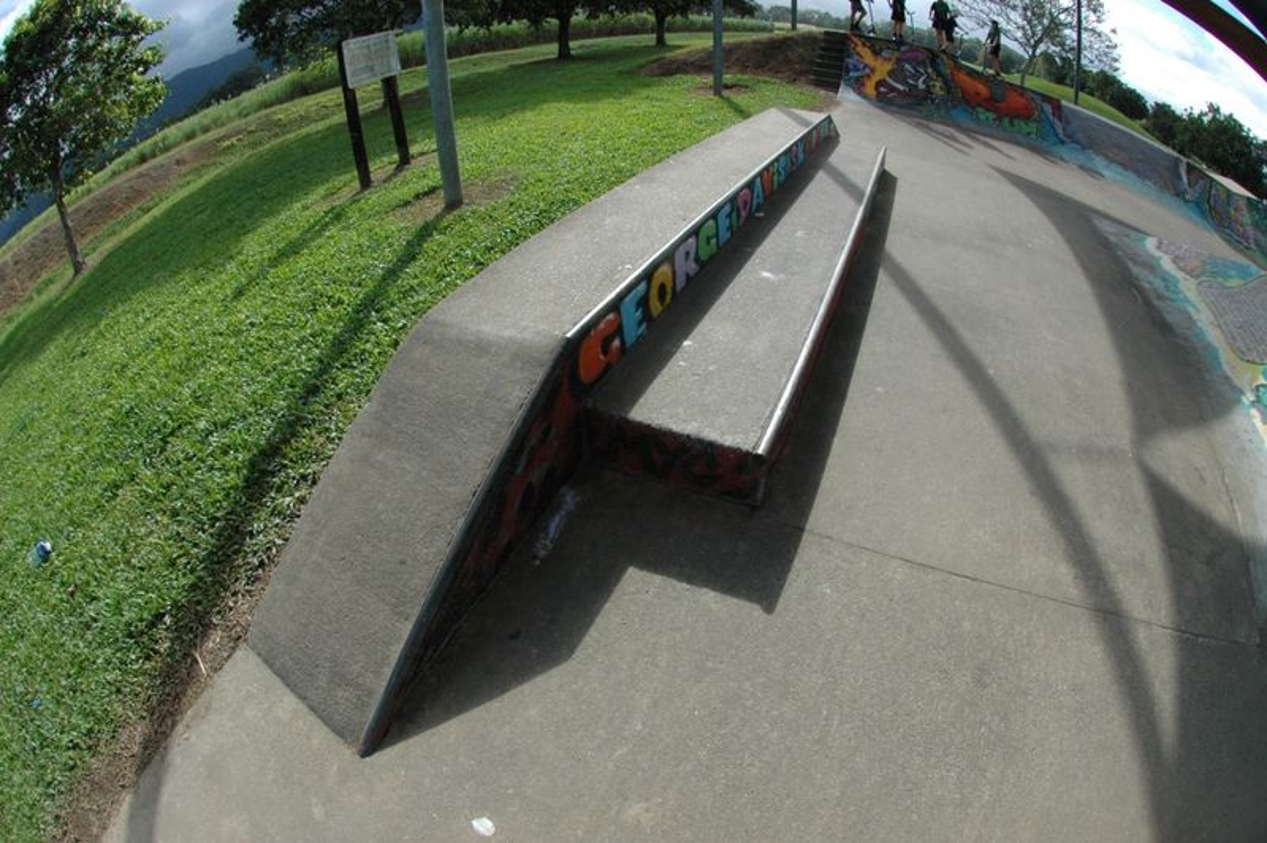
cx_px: 634
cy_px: 422
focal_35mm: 16
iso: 800
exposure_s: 1/500
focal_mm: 10.5
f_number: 11
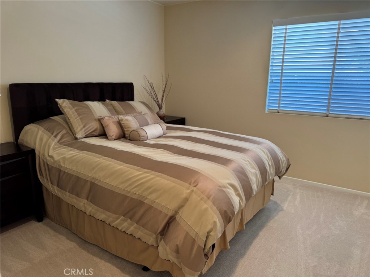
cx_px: 185
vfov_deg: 56.8
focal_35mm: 24
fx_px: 257
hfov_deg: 71.6
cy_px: 138
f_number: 1.78
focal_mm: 6.76
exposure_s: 1/60
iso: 160
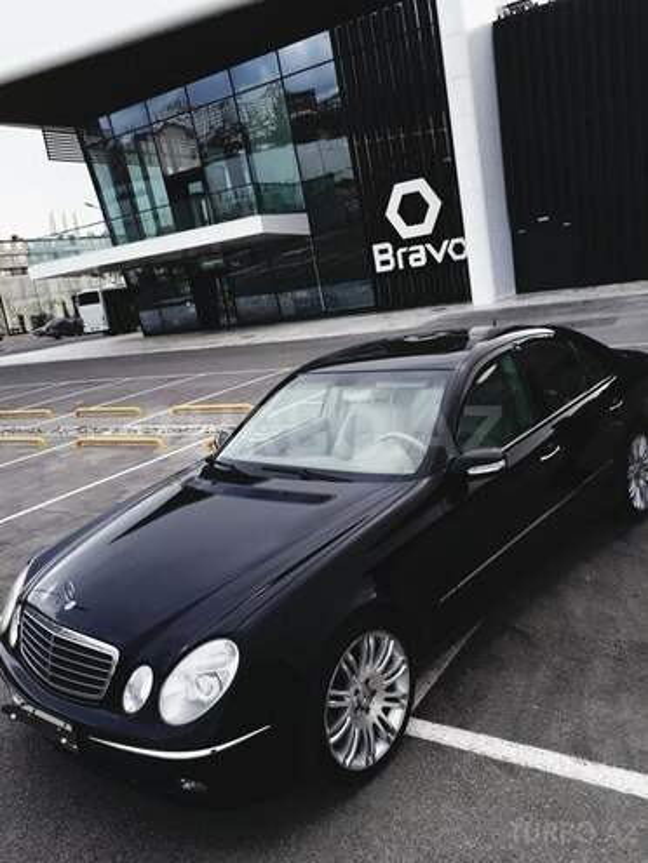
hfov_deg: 51.4
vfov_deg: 65.3
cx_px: 324
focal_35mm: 27
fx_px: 674
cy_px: 432
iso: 40
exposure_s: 1/240
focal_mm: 3.6
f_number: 1.9
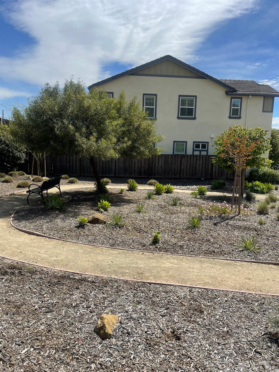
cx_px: 140
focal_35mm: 25
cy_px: 186
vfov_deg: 69.4
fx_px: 269
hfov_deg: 54.9
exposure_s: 1/4348
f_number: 1.6
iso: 32
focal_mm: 5.1
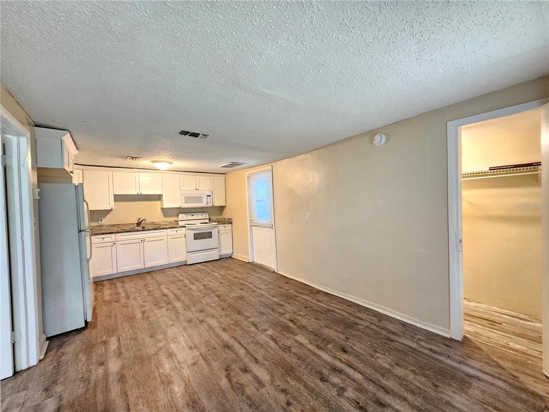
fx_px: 206
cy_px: 206
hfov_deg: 106.2
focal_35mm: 13
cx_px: 274
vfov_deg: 89.9
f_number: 2.2
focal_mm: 2.2
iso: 640
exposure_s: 1/24
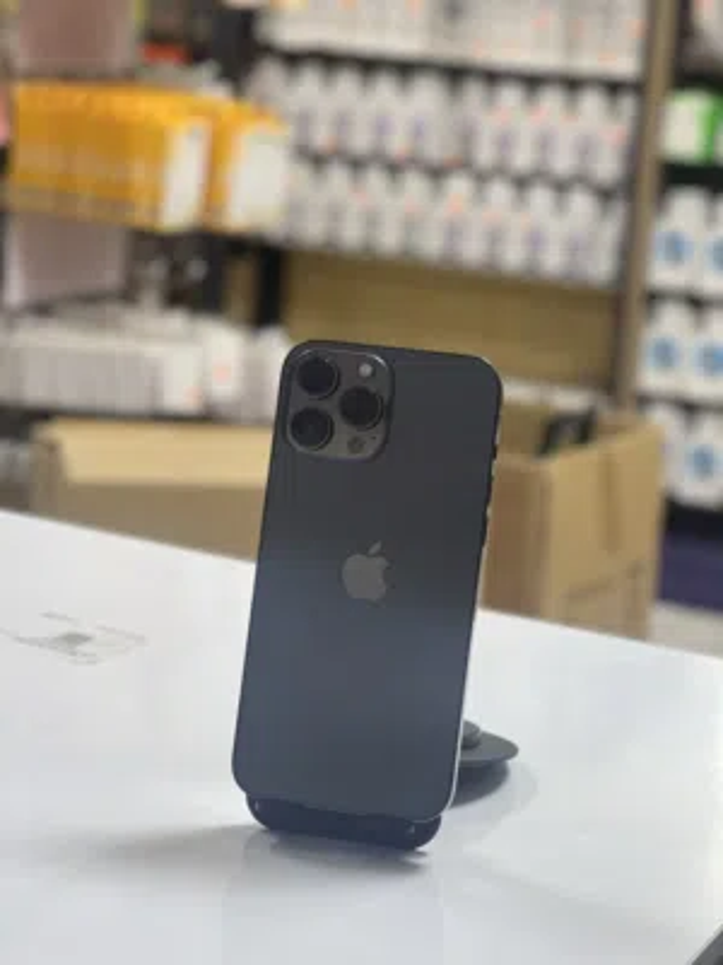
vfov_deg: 25.3
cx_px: 362
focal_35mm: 77
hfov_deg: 19.1
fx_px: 2144
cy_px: 482
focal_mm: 9
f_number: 2.8
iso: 100
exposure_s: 1/100
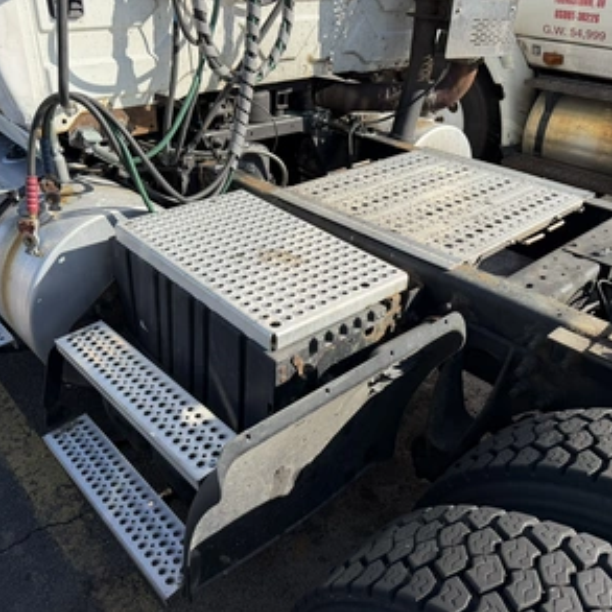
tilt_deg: -28.7
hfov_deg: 55.6
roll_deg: -2.4
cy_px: 311
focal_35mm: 29
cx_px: 311
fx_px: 580
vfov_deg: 55.6
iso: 80
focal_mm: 6.76
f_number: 1.78
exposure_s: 1/2801
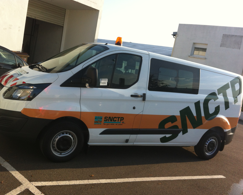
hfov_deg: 49.1
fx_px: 266
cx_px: 117
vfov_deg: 40.1
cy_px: 98
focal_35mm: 37
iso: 80
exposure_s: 1/670
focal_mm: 3.85
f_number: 2.8
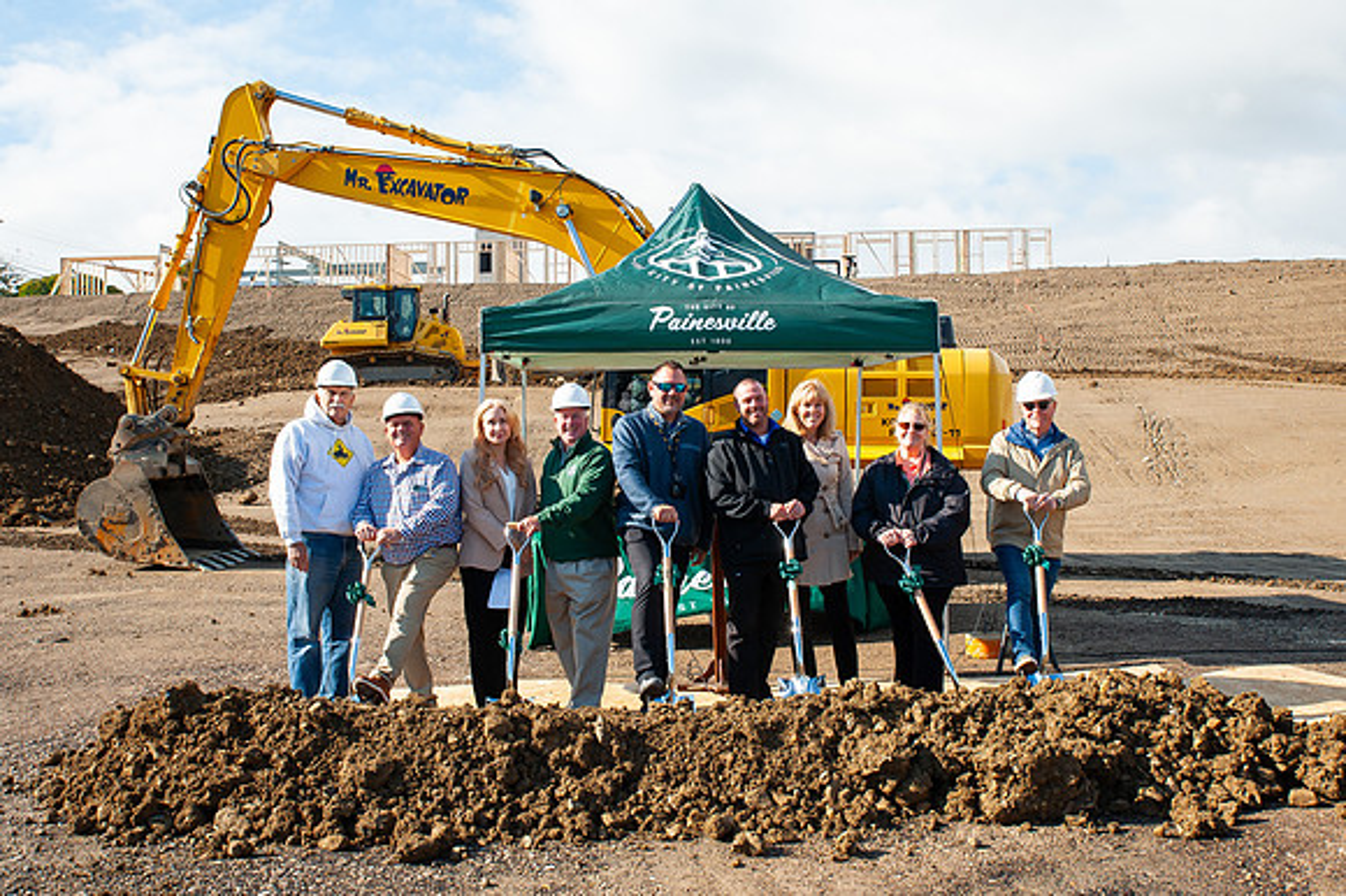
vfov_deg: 36.1
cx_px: 720
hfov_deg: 52.2
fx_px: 1374
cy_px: 427
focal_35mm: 37
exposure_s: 1/200
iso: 400
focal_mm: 32
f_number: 16
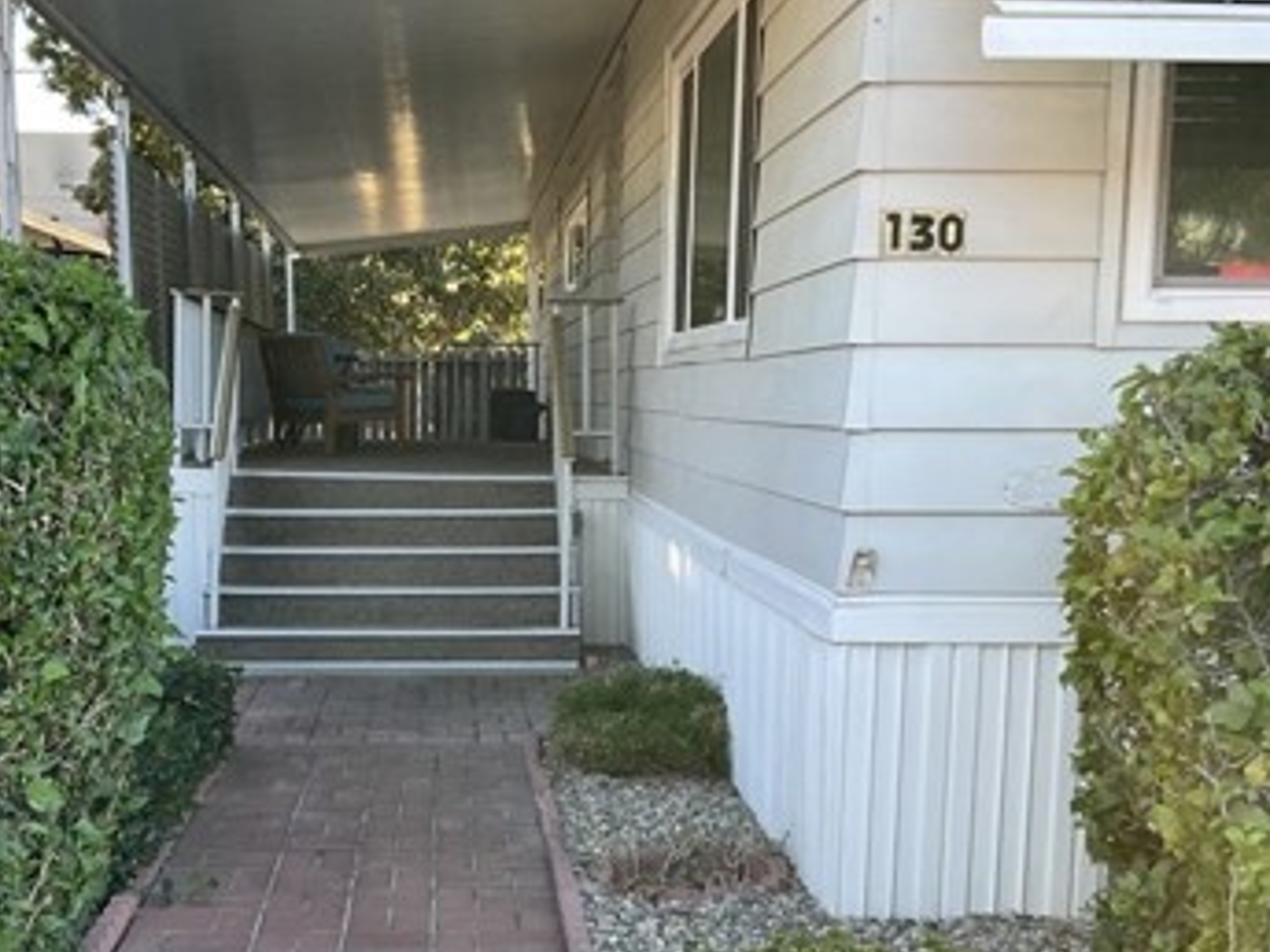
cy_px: 694
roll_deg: -0.3
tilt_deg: -9.1
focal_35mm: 54
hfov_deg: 35.4
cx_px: 502
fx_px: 1981
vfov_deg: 26.7
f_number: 1.8
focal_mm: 3
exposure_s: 1/120
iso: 25
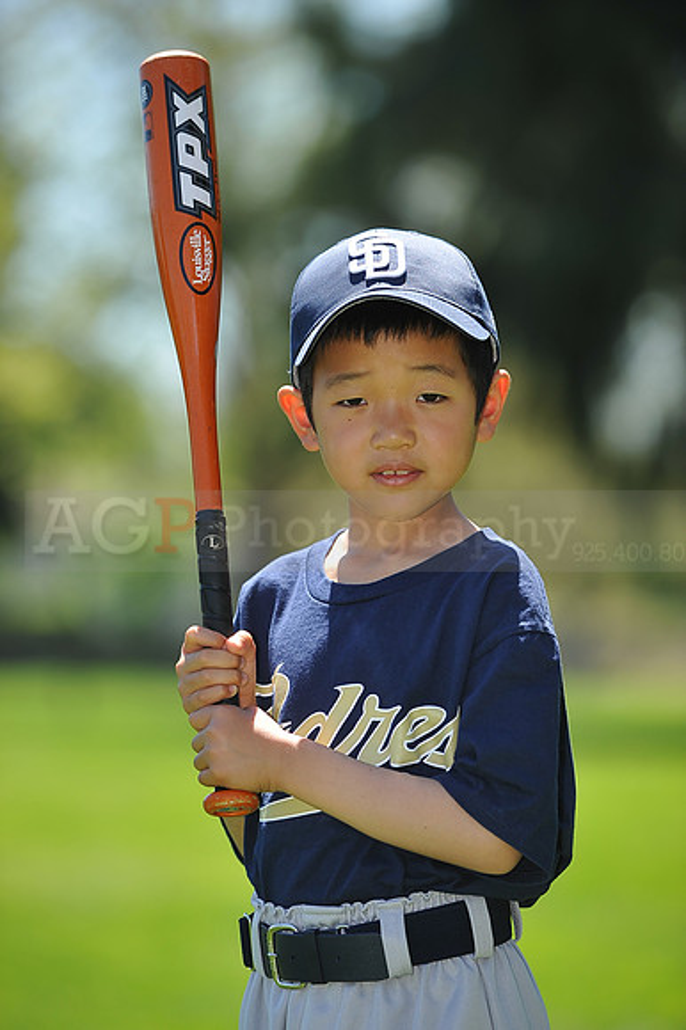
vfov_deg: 10.3
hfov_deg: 6.9
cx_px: 343
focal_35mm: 200
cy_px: 515
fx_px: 5723
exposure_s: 1/640
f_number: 4.5
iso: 200
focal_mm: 200
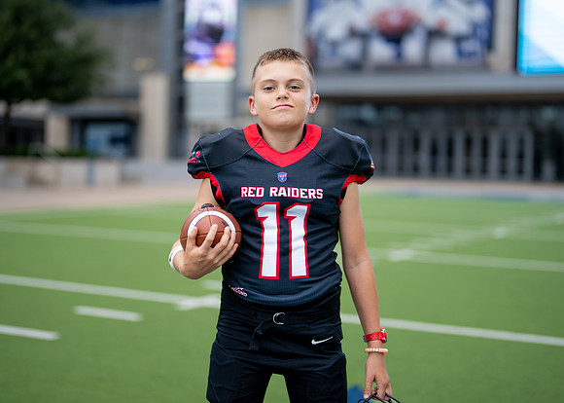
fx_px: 958
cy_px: 181
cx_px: 284
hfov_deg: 32.8
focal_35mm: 60
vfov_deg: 23.7
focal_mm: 50
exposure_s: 1/1600
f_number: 1.2
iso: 100
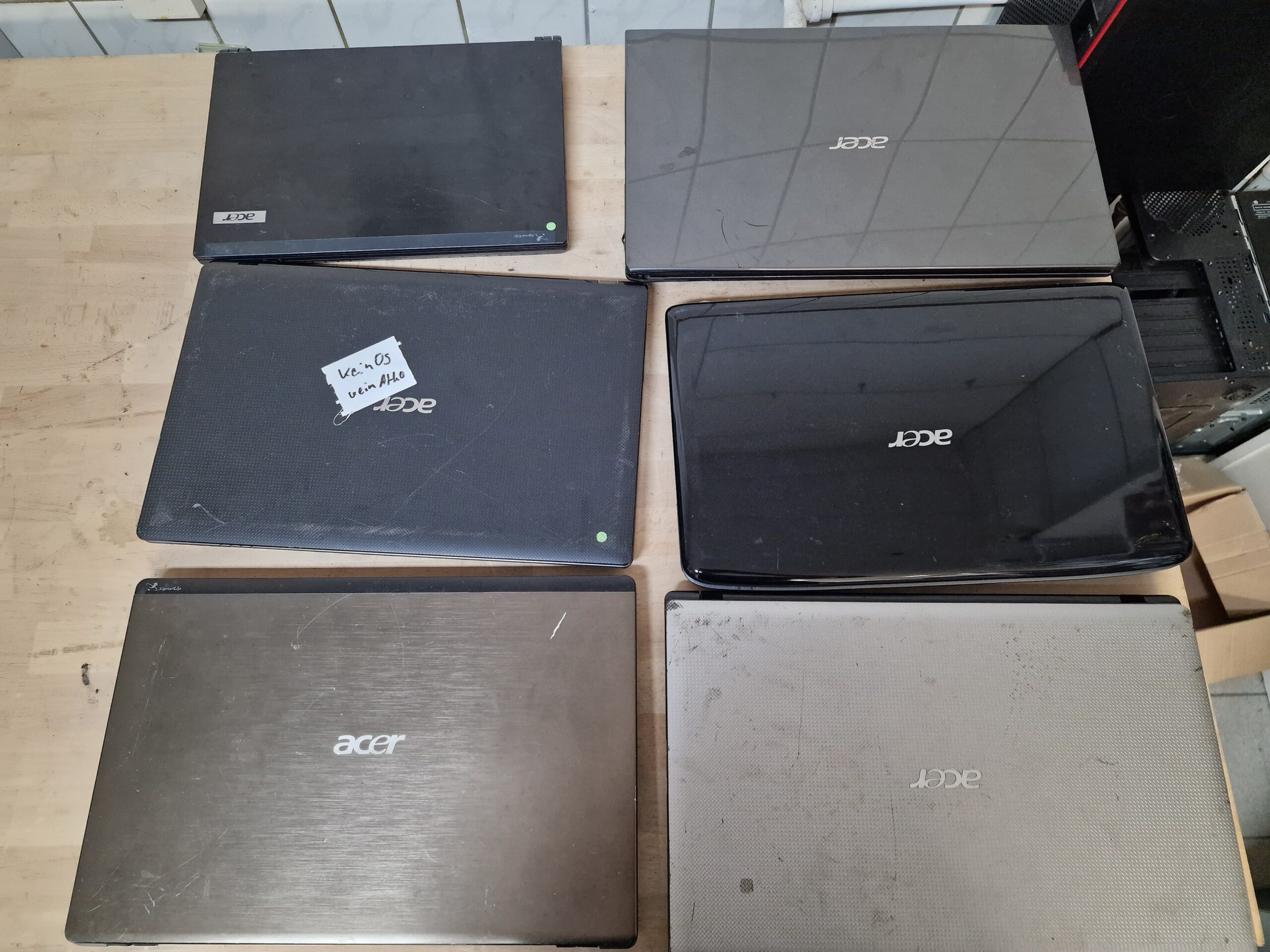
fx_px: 844
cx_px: 635
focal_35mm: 23
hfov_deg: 73.9
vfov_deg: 58.9
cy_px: 476
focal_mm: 6.4
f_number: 1.8
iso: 1000
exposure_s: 1/100
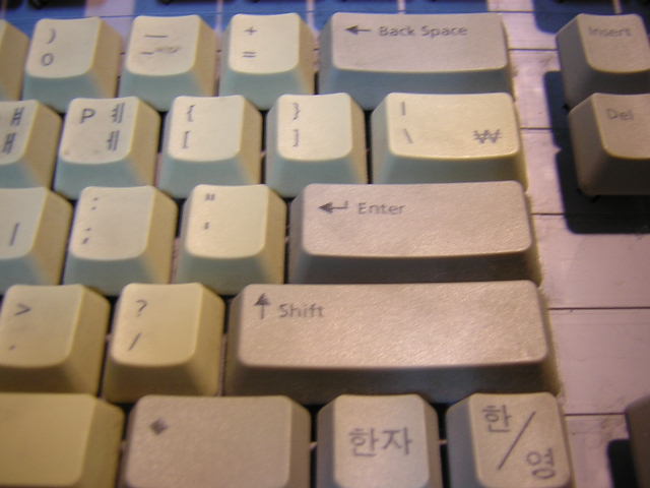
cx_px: 325
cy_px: 244
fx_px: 676
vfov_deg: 39.7
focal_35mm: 36
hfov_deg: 51.4
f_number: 2.6
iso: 100
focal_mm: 4.7
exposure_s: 1/7.2
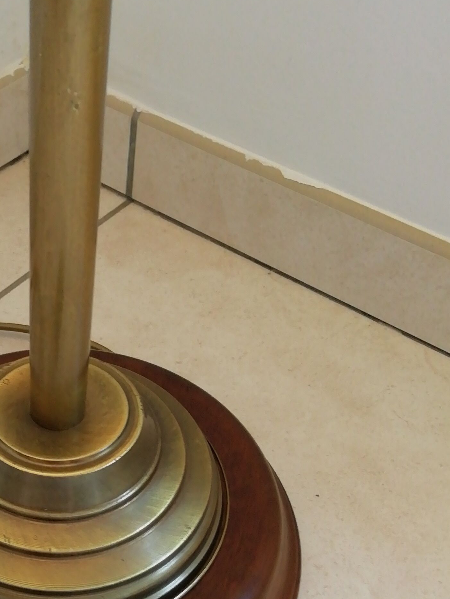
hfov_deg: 24.0
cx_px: -8
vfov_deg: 32.2
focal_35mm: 58
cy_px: 494
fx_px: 1005
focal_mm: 3.21
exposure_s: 1/33.3
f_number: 2.2
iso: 100
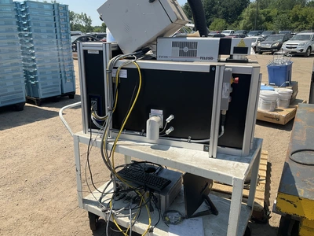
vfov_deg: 48.2
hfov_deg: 61.7
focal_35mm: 29
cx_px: 157
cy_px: 118
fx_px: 263
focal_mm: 3
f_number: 1.8
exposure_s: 1/1730
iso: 25
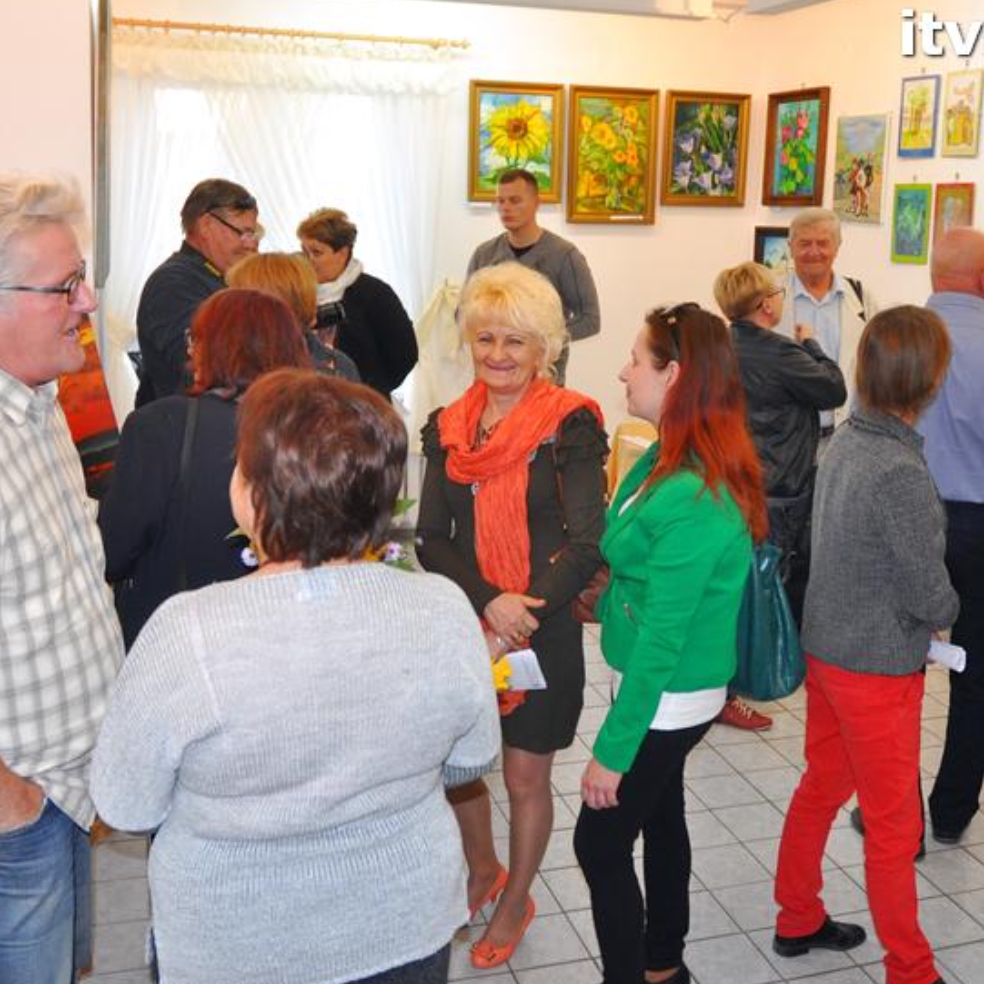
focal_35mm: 36
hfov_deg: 46.0
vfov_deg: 46.0
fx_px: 1158
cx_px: 537
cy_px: 492
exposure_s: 1/80
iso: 800
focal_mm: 18
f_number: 4
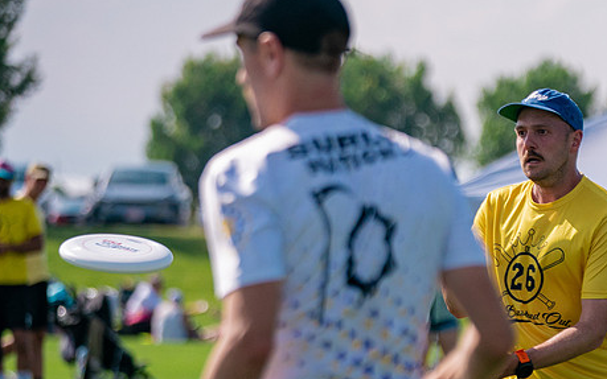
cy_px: 409
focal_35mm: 336
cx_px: 577
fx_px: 5559
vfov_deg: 3.9
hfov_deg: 6.2
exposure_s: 1/10000
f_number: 3.2
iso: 640
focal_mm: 142
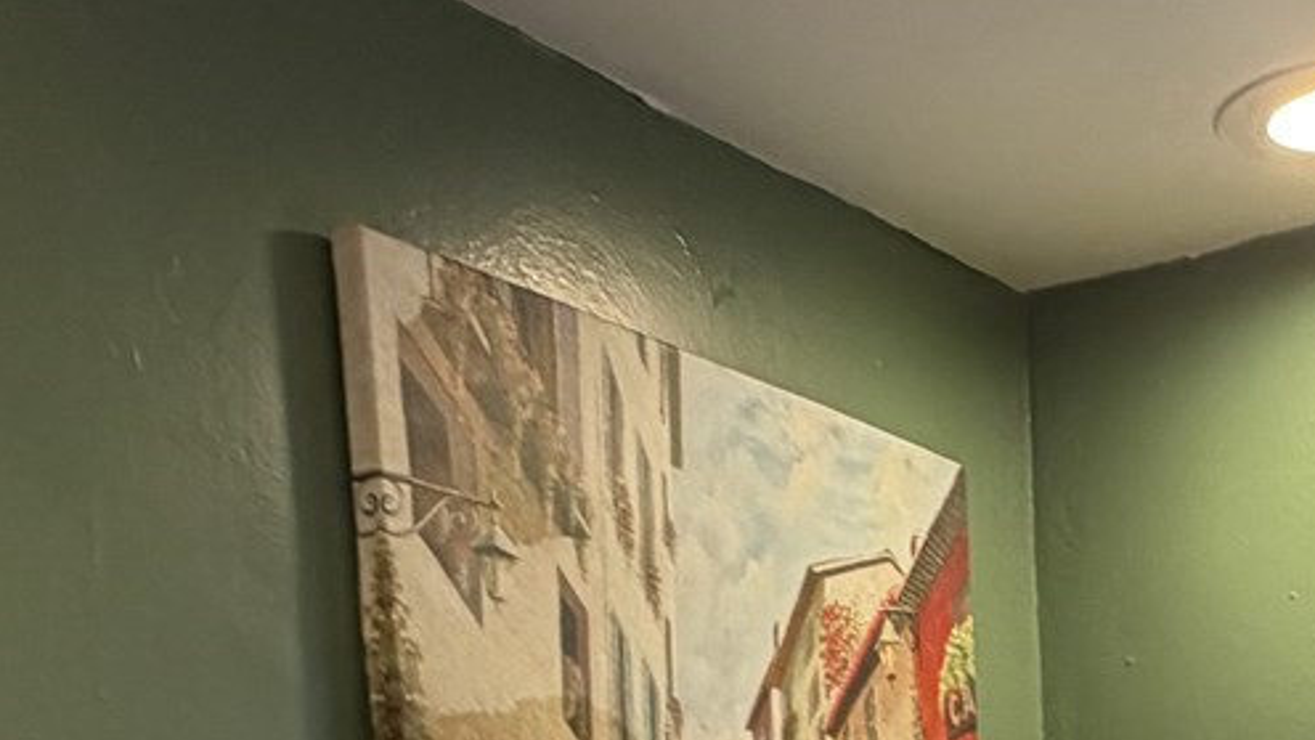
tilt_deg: -10.0
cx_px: 952
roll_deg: +3.4
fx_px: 2197
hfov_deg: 32.8
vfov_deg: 16.1
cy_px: 1334
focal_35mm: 63
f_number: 2.2
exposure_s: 1/60
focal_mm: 2.22
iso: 200
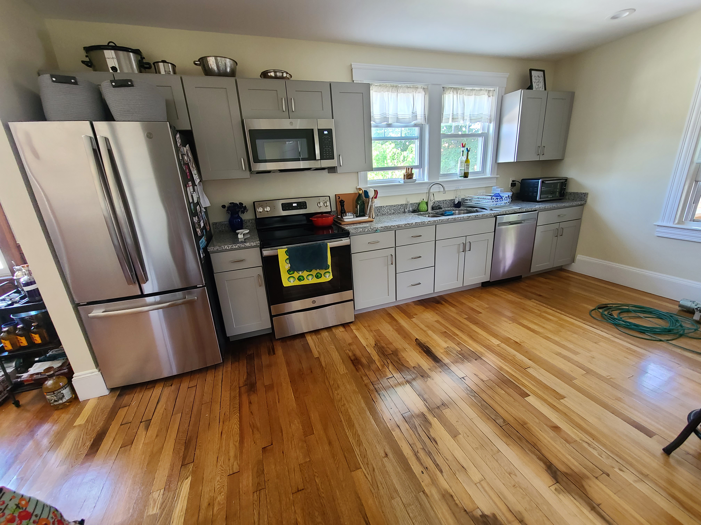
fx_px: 263
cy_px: 262
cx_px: 350
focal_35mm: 13
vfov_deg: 89.9
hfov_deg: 106.2
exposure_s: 1/39
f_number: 2.2
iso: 320
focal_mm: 2.2
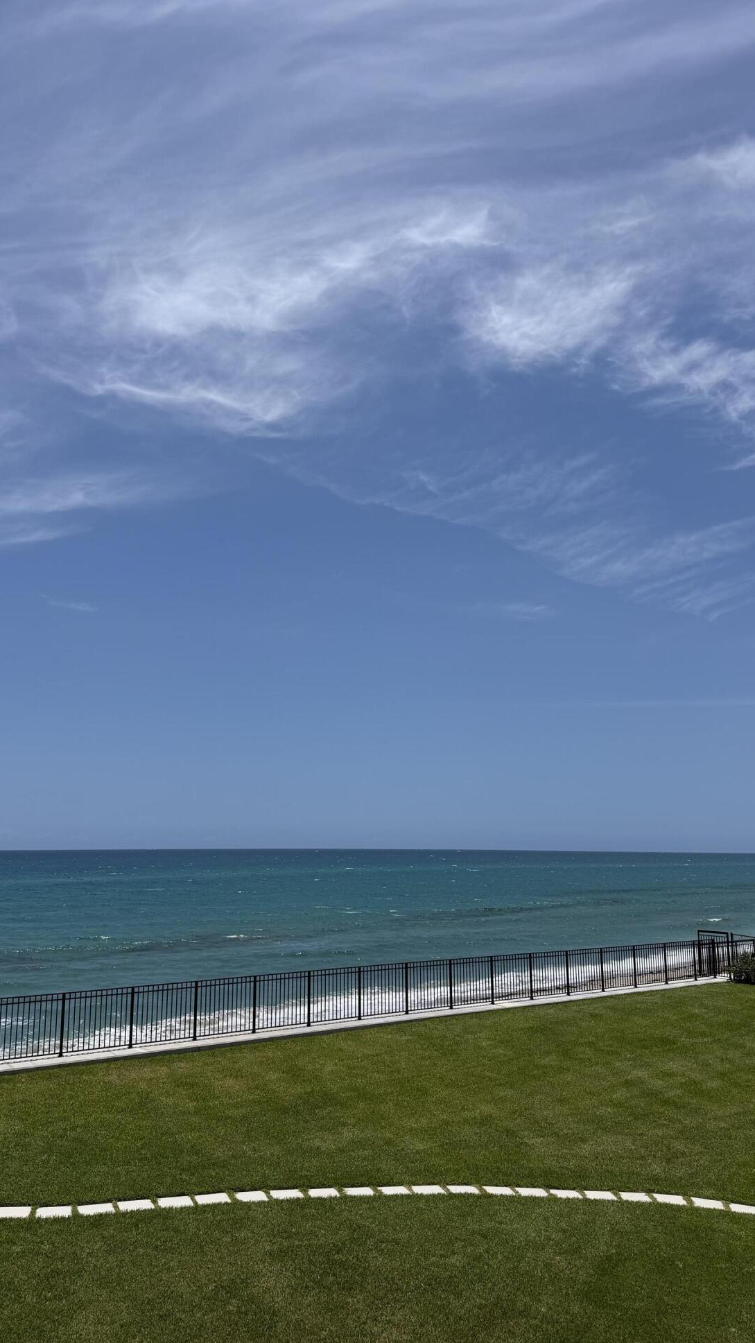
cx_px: 349
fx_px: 961
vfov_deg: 69.9
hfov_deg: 42.9
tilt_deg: +10.4
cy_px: 666
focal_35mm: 27
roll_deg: -0.1
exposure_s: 1/10309
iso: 80
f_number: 1.78
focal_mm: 6.76
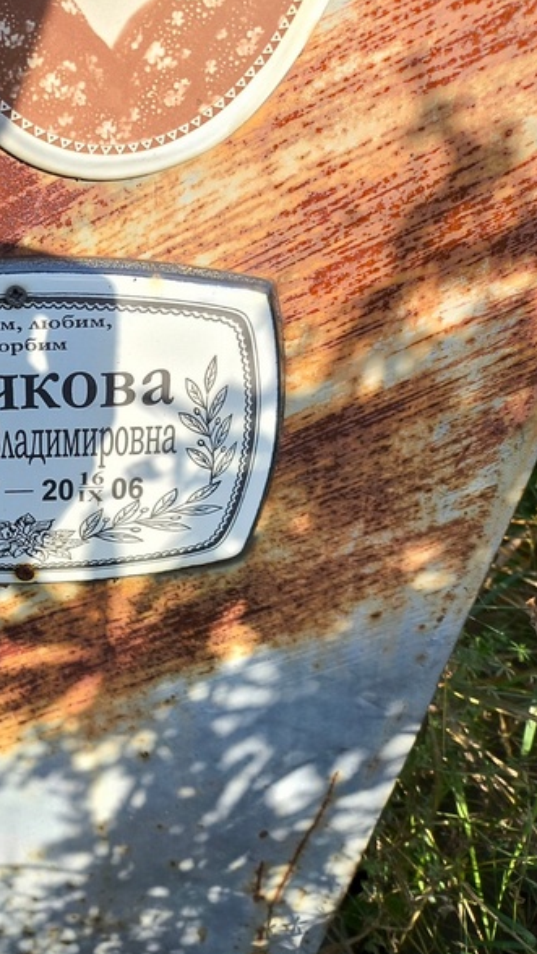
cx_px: -33
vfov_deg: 54.0
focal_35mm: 37
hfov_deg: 29.3
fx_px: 936
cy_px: 479
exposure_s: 1/574
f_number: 1.7
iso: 50
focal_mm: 4.71
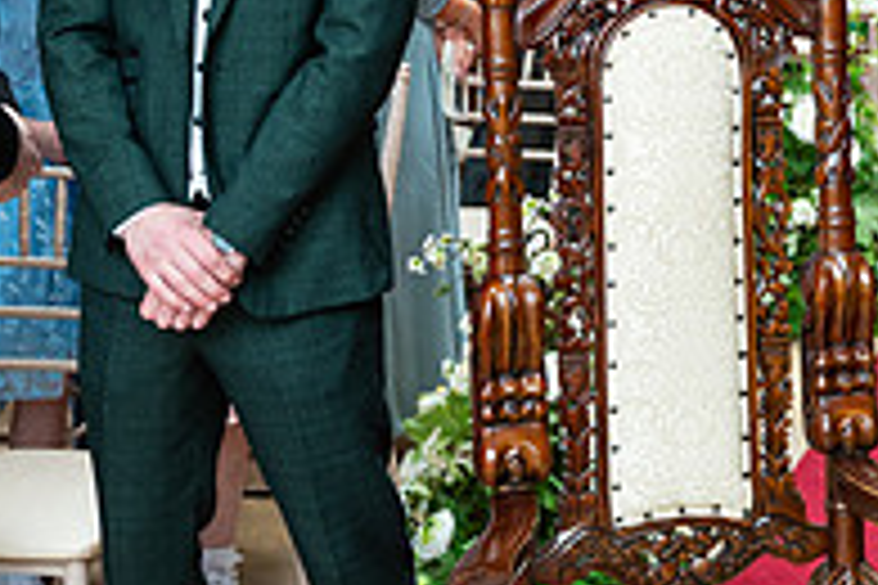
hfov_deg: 18.7
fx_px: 2609
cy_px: -160
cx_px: 837
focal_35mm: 107
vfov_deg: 12.4
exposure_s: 1/200
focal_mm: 36
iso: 400
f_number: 3.5
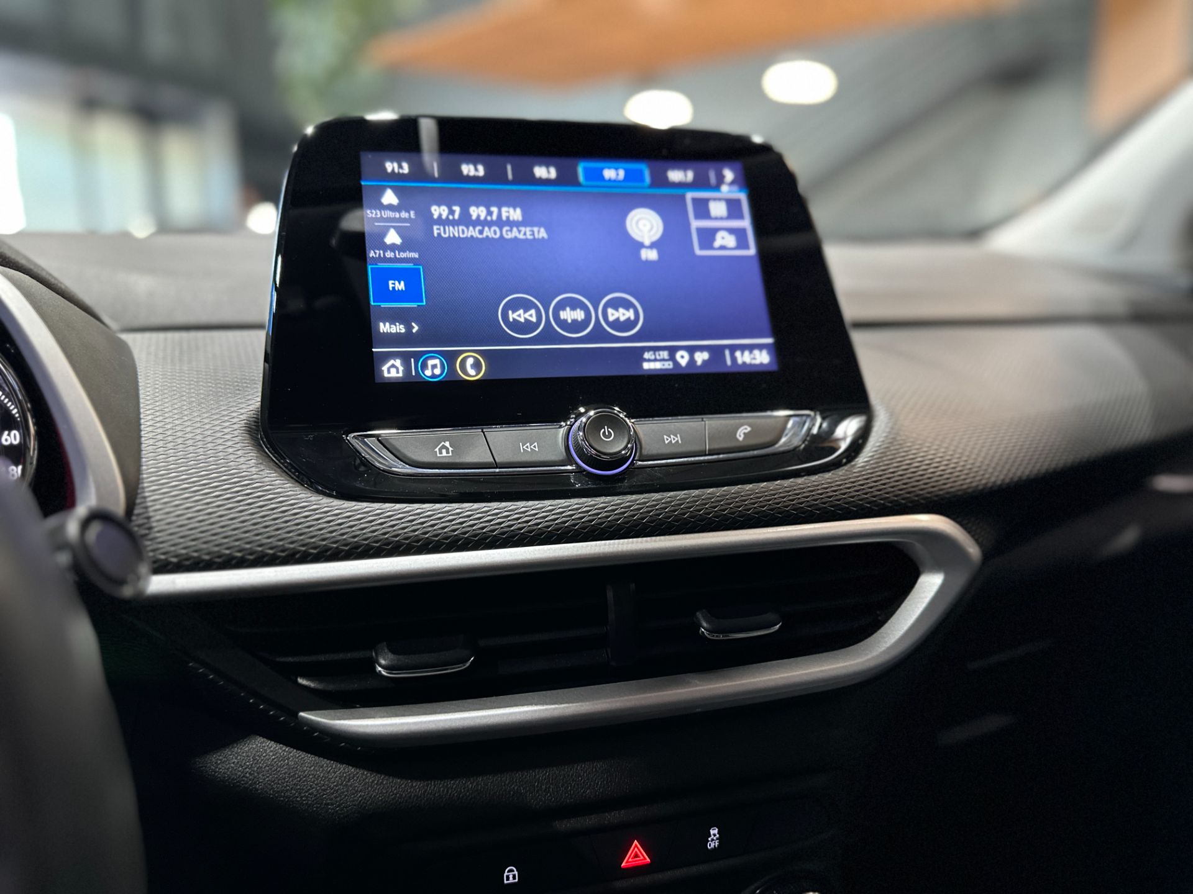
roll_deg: -0.1
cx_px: 596
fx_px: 827
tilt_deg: -12.2
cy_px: 447
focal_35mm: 24
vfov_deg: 56.8
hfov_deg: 71.6
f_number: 1.78
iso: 640
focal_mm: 6.86
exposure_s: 1/60
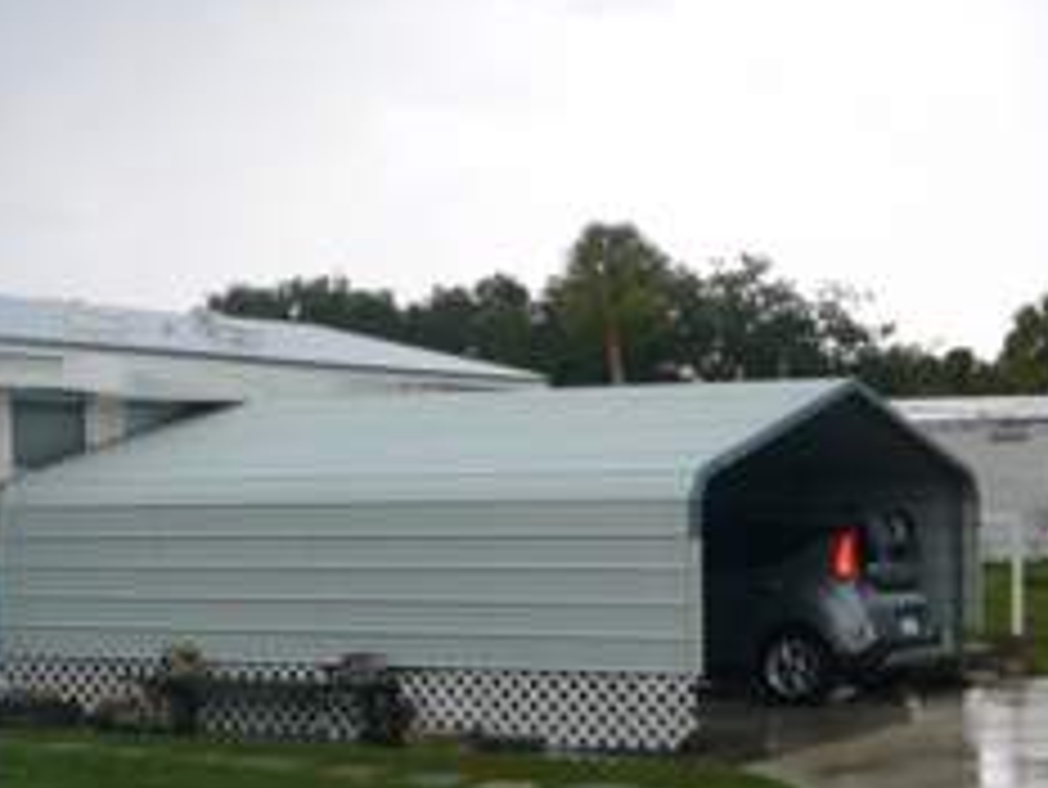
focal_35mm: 72
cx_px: 747
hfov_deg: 26.8
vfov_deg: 19.9
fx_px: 2181
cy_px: 761
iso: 80
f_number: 2.8
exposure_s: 1/80
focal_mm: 5.2
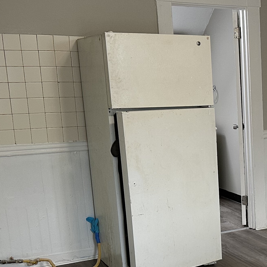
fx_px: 567
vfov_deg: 26.0
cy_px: 215
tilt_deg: -13.8
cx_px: 299
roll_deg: +0.9
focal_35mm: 65
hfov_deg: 24.6
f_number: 1.78
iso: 200
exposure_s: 1/60
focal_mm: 6.86
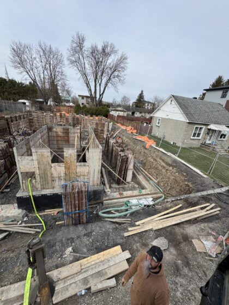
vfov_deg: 102.1
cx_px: 114
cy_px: 152
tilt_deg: -17.5
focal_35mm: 14
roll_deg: -6.0
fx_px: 123
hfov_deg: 85.7
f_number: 2.2
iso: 40
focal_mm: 2.22
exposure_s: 1/910
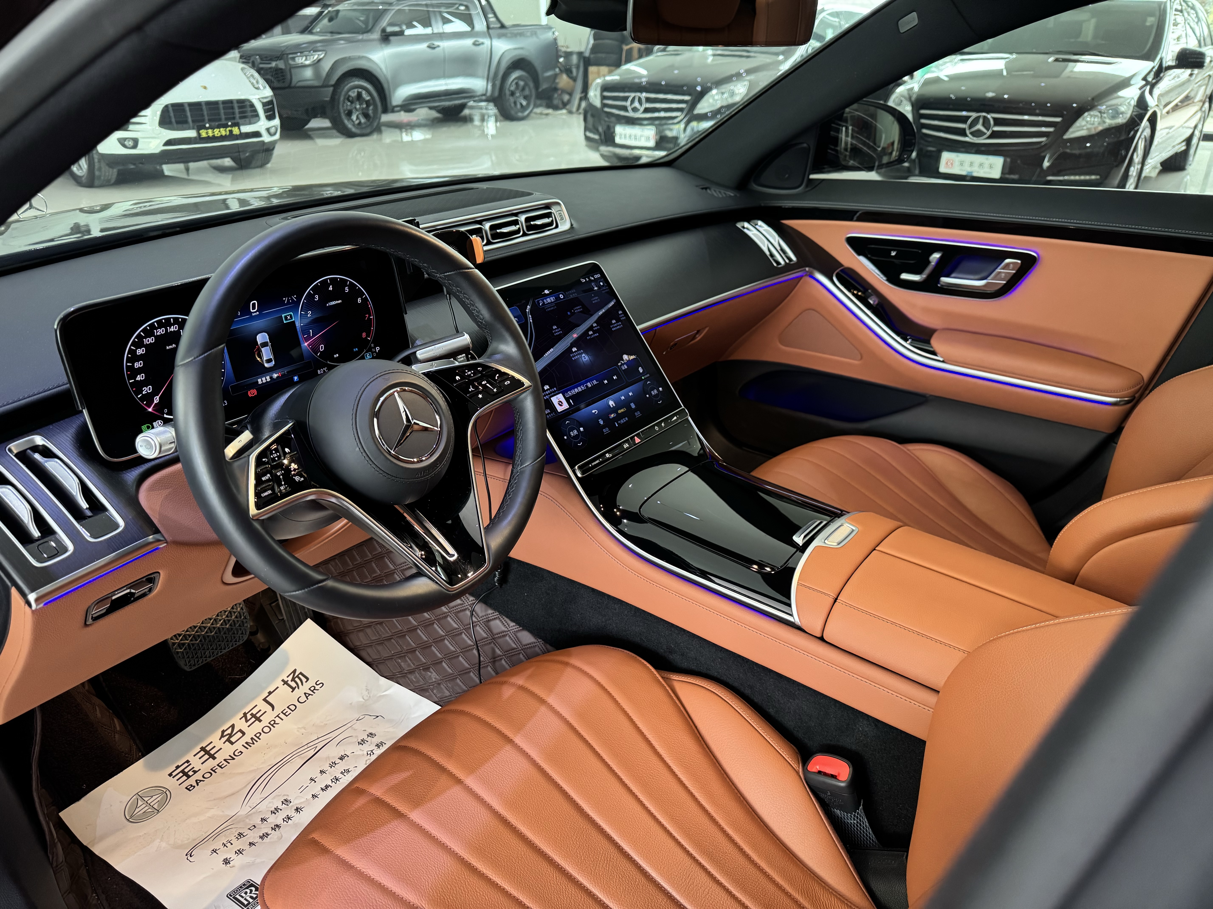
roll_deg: +0.5
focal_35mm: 24
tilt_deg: -26.0
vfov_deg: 56.8
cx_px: 606
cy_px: 454
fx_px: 841
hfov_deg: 71.6
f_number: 1.78
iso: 400
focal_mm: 6.76
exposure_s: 1/60
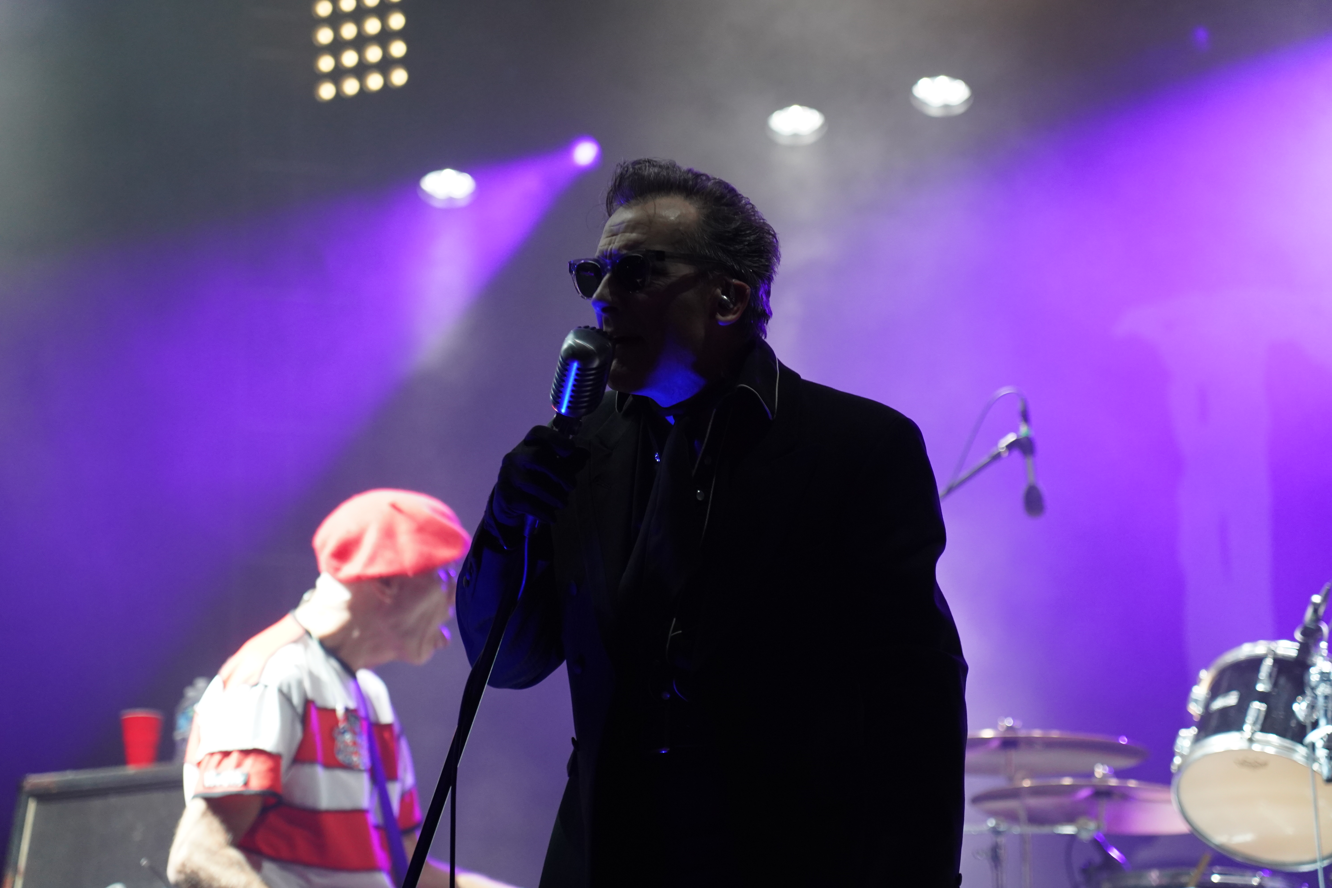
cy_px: 444
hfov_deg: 19.5
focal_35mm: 105
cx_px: 666
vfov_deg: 13.0
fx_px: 3885
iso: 3200
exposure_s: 1/160
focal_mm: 105
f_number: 4
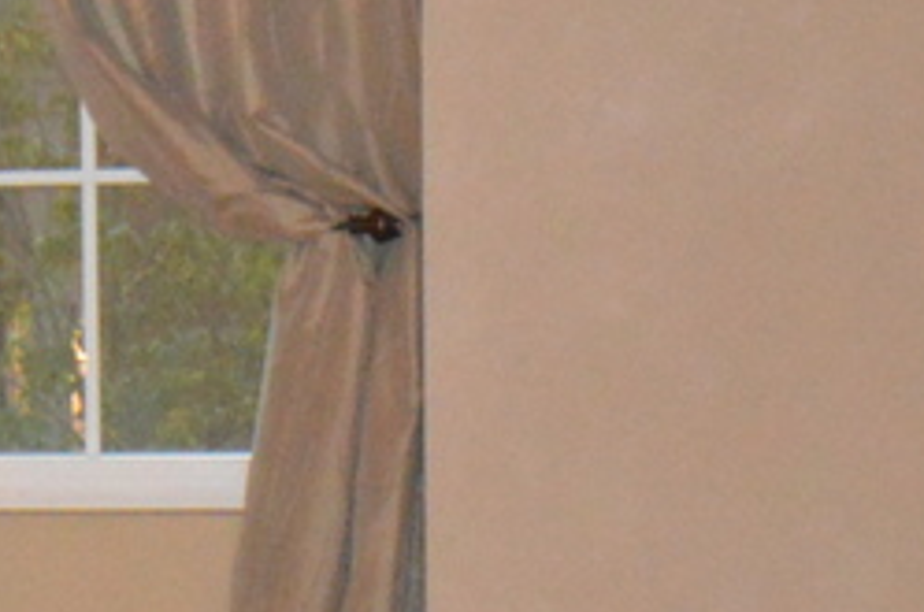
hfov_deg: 8.4
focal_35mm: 235
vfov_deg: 5.8
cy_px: 482
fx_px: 6020
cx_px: -876
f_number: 4.5
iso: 3200
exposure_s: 1/60
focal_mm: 24
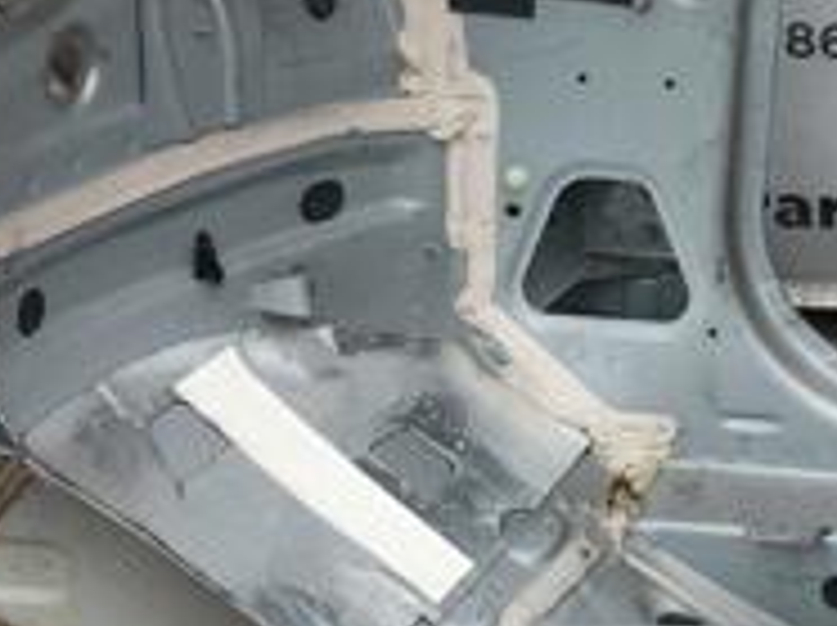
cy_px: -113
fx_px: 2415
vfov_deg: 14.3
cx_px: 1161
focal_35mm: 100
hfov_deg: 18.0
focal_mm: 4.15
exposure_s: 1/725
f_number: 2.2
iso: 25
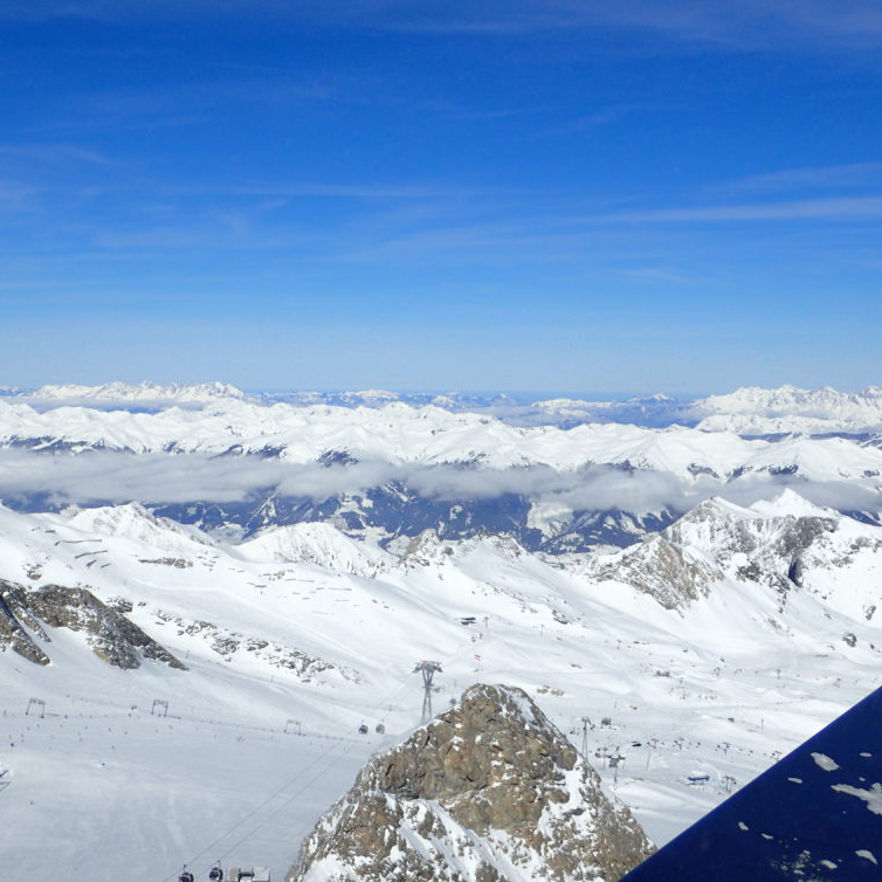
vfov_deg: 40.0
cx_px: 371
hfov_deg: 39.9
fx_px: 1211
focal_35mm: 42
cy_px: 435
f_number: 10
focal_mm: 6.42
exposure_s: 1/320
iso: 100
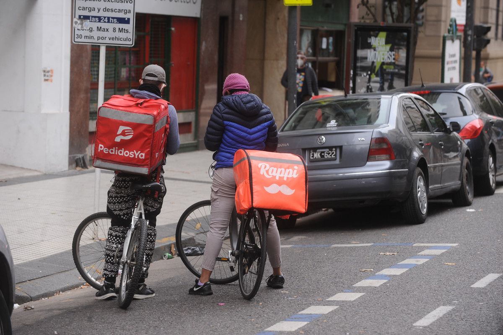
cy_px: 168
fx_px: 1746
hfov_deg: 16.4
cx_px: 252
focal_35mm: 125
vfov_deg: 11.0
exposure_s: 1/250
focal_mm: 125
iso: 250
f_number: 4
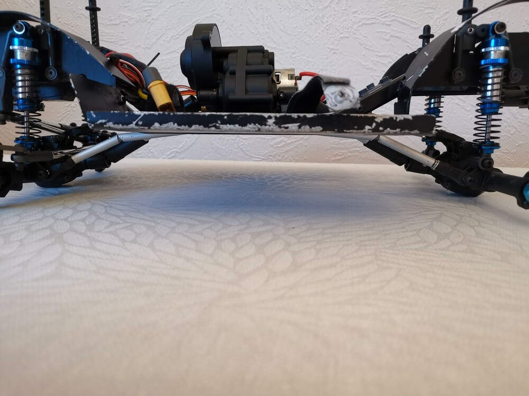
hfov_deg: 67.3
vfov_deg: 53.1
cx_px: 264
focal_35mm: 26
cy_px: 198
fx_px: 397
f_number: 1.8
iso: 320
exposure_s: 1/33.3
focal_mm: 4.75
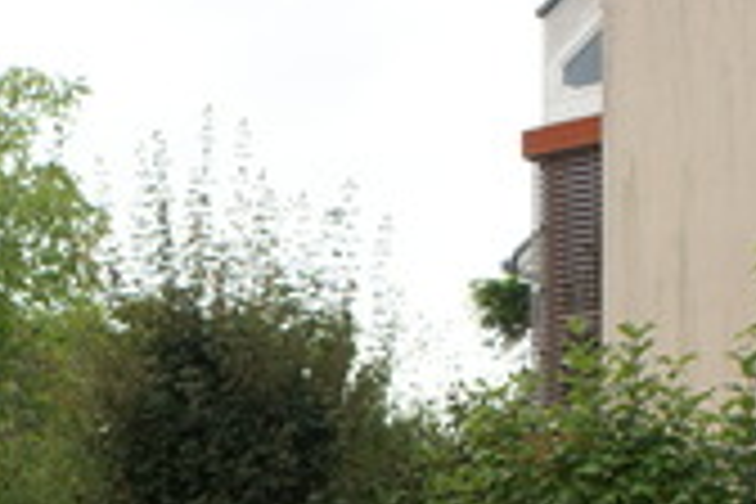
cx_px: 122
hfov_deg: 23.0
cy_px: 639
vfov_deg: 15.1
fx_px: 1827
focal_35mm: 87
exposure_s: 1/125
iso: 100
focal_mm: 18
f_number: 3.5
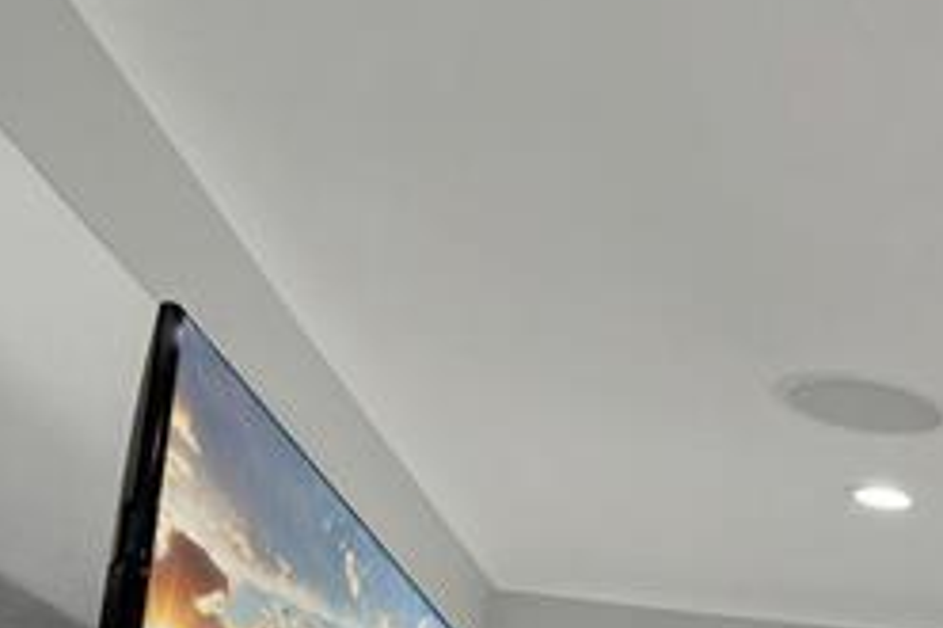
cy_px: 1115
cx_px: 1757
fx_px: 1623
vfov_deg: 17.8
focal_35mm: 62
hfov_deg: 20.6
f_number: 8
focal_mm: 10
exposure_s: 1/25
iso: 1000
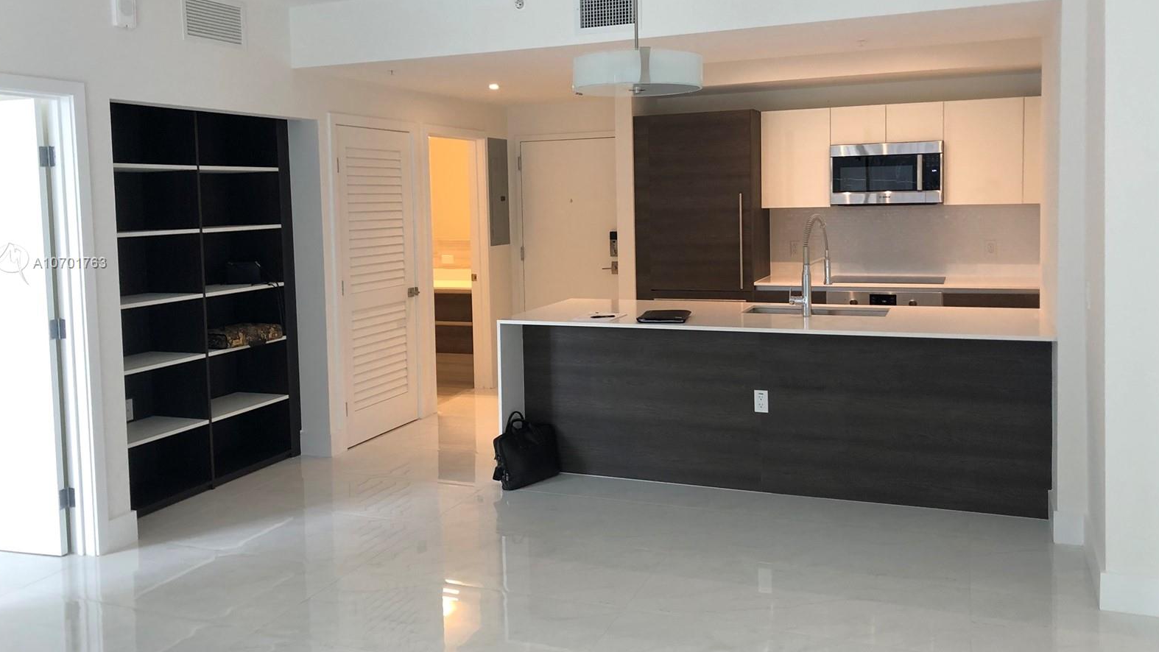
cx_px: 579
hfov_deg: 62.6
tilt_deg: -3.7
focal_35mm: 31
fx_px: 953
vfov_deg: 37.7
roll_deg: +1.1
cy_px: 263
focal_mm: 3.99
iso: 40
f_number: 1.8
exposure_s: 1/30
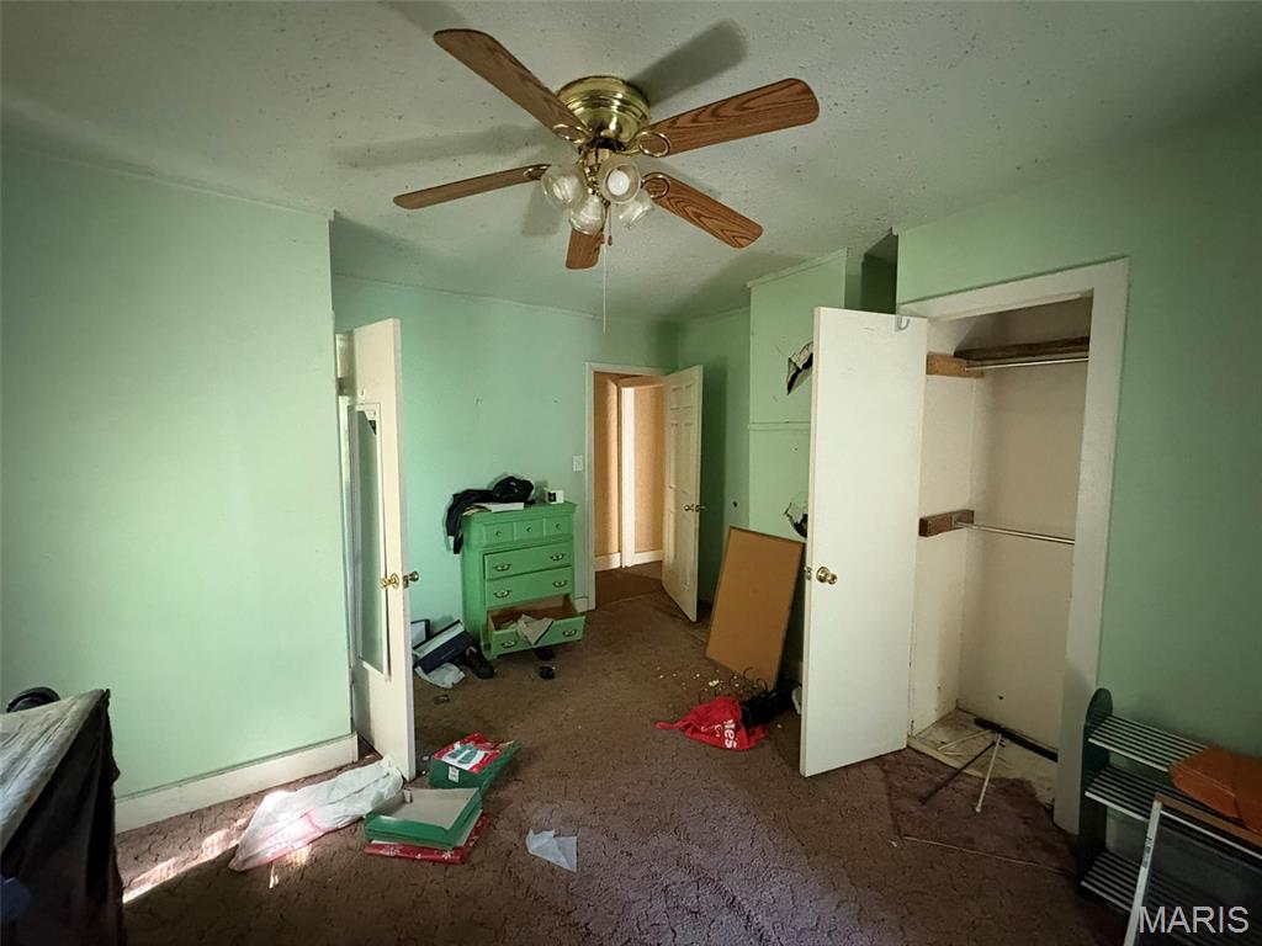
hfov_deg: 102.1
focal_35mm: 14
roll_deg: +1.4
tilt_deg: -4.0
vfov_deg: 85.7
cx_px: 631
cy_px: 473
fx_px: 510
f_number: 2.2
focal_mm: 2.22
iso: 1250
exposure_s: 1/30
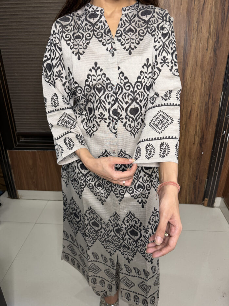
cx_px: 114
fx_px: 212
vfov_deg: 71.6
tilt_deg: -23.6
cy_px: 153
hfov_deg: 56.8
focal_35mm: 24
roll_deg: +0.0
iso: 125
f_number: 1.78
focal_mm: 6.76
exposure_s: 1/50
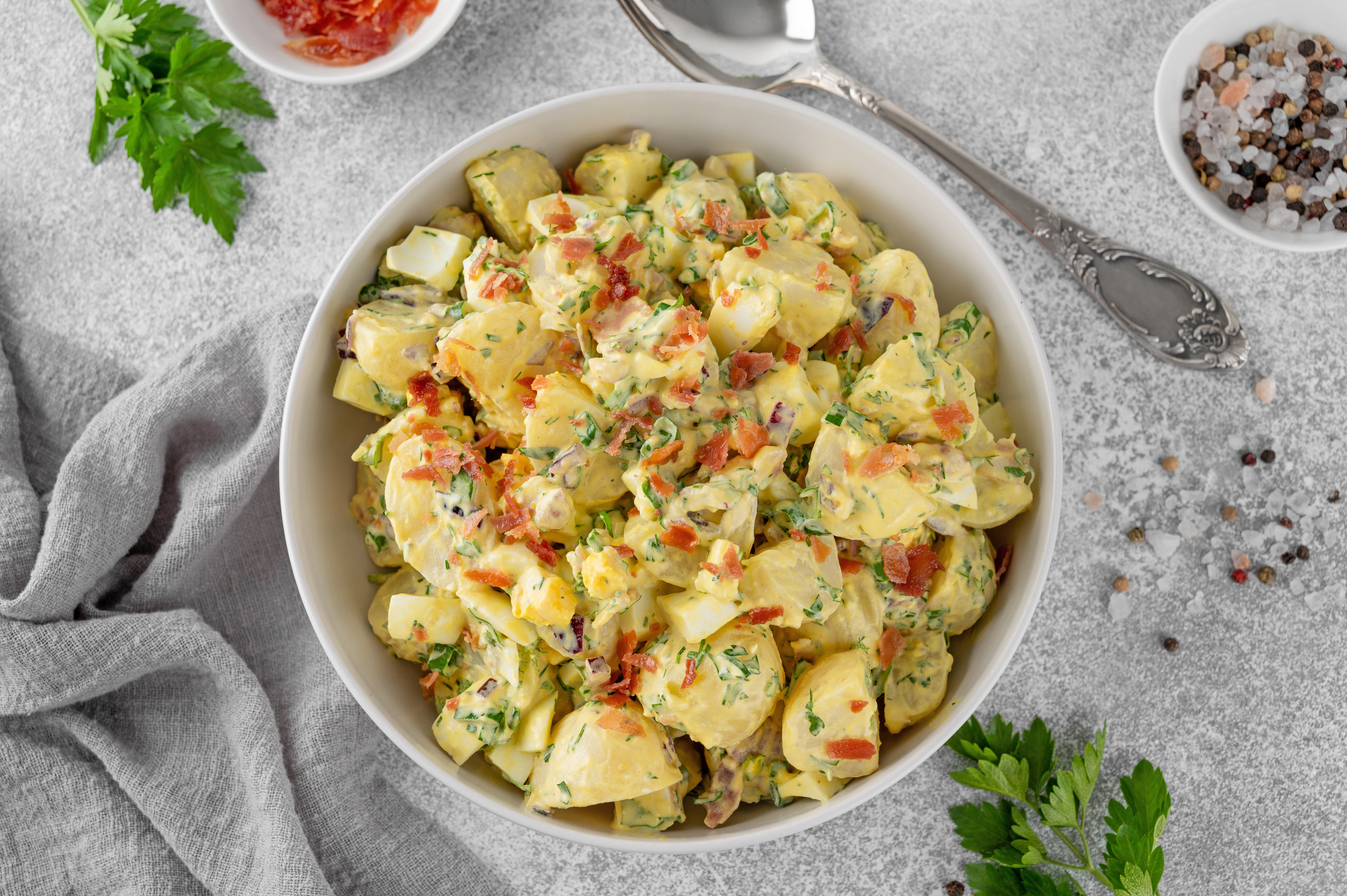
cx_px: 674
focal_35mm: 50
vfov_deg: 27.0
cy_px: 448
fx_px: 1870
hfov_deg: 39.6
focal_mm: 50
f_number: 8
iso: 320
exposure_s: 1/200
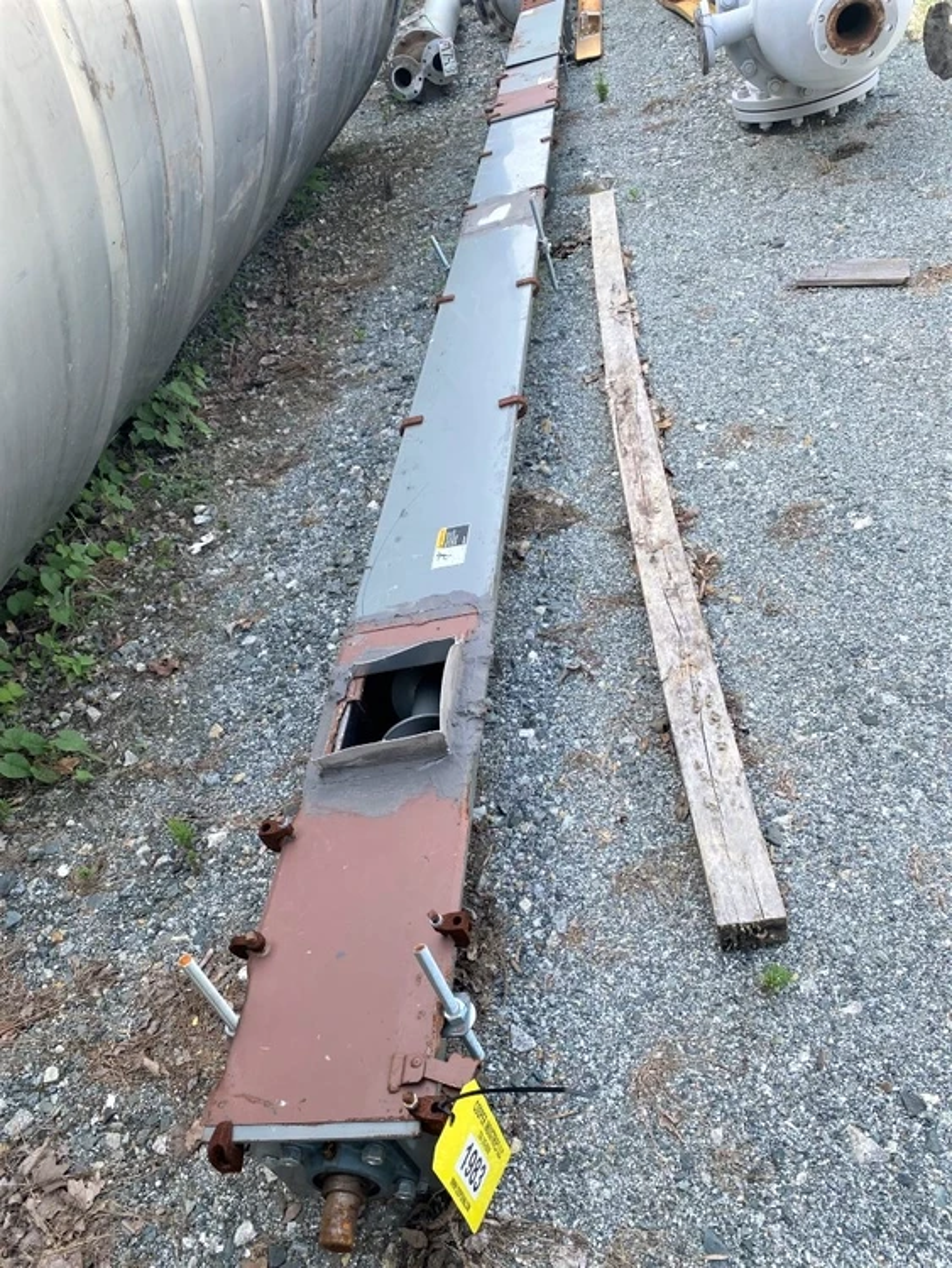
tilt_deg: -39.4
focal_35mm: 26
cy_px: 634
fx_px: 953
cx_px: 476
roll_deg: +14.9
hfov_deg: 53.1
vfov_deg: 67.3
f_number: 1.8
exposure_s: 1/690
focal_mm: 4.25
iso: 32
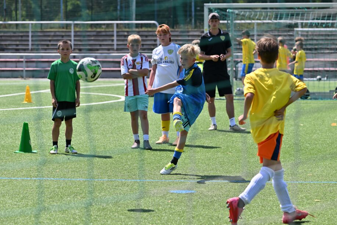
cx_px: 165
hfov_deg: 13.2
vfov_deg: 8.8
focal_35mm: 156
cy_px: 119
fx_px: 1460
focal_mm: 140
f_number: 5
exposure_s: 1/1600
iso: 220
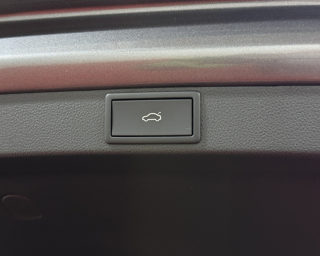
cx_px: 152
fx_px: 483
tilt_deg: +28.4
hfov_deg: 36.7
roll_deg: +2.7
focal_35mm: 51
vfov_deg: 29.7
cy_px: 130
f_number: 1.78
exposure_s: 1/60
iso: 250
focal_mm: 6.76
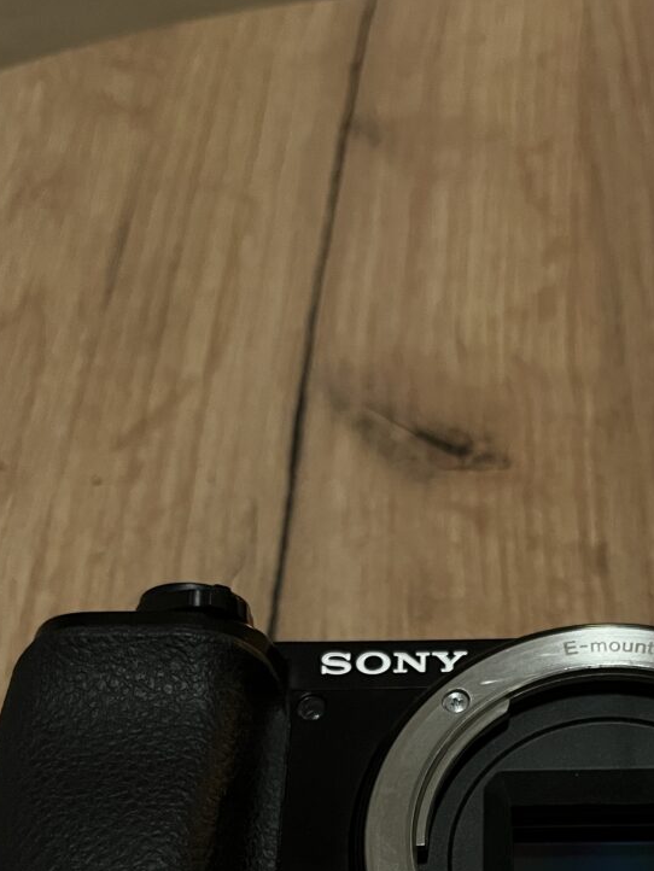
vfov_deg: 32.3
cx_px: 488
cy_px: 901
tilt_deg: -58.2
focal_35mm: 54
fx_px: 1359
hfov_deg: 26.7
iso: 500
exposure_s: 1/50
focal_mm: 5.1
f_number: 1.6
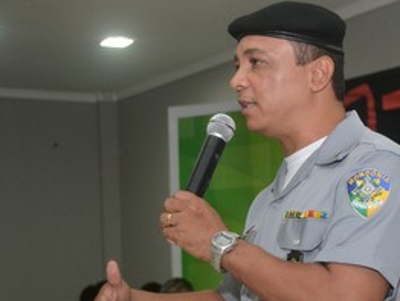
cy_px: 212
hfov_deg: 19.6
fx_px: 1145
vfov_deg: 14.9
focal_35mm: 99
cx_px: 311
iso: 1600
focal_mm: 40
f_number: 4.5
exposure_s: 1/125
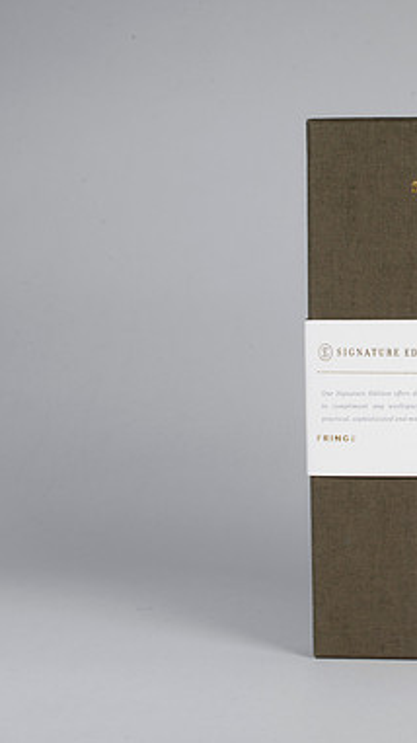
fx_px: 1653
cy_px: 393
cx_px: 499
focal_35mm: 84
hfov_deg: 14.0
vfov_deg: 25.3
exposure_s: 1/250
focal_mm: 50
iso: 200
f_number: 16
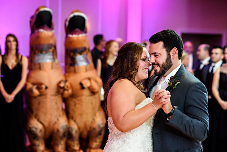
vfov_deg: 16.1
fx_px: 536
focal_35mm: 85
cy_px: 76
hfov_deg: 23.9
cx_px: 114
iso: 2000
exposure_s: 1/200
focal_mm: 85
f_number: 2.8
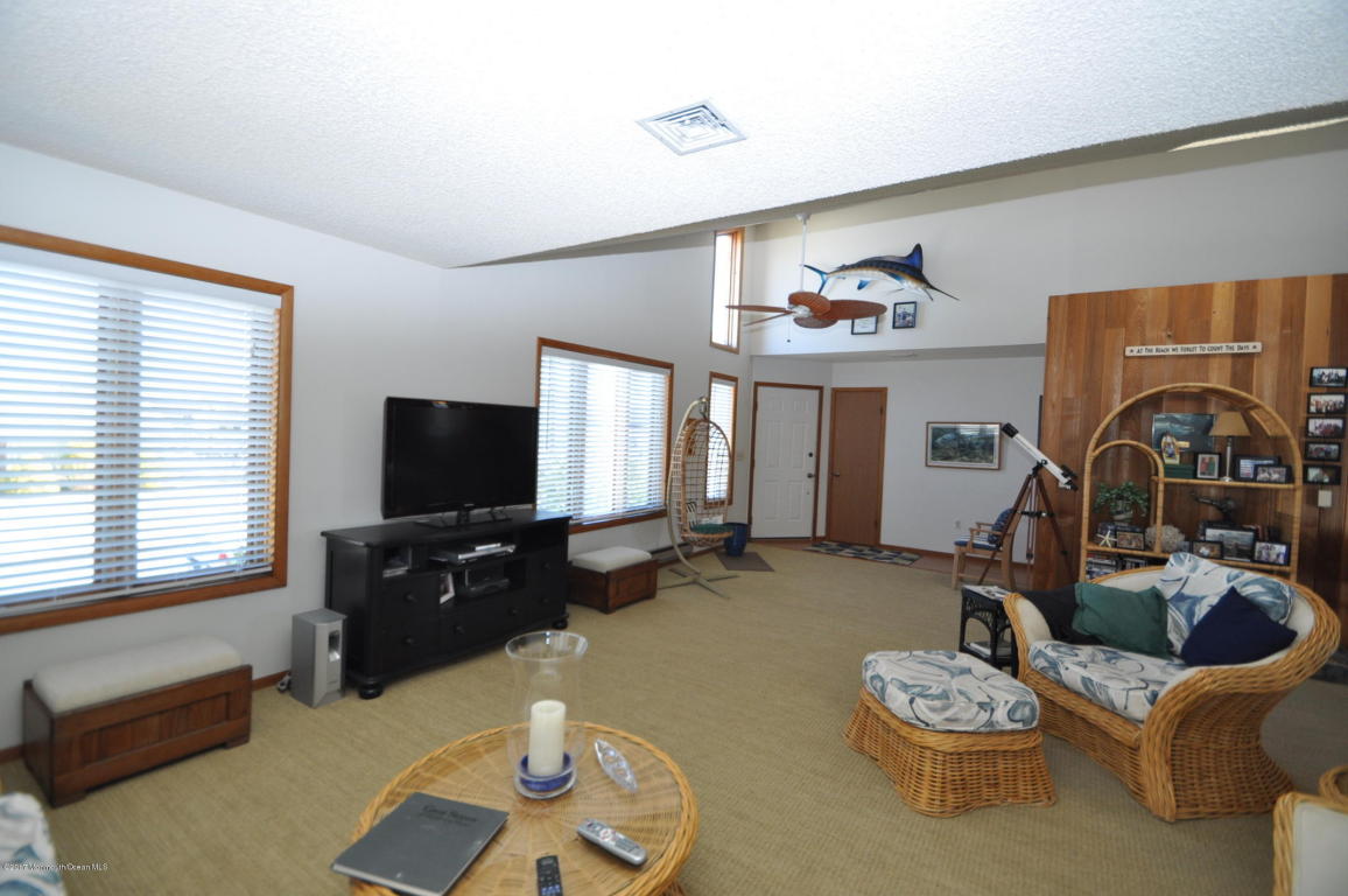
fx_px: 561
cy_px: 448
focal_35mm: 15
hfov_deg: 100.5
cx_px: 674
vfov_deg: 77.2
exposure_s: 1/80
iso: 400
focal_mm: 10
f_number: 4.5
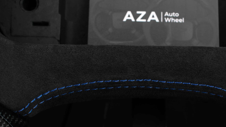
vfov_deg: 11.6
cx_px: 149
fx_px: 623
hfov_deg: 20.5
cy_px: 85
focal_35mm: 104
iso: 500
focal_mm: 35
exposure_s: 1/125
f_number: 6.3
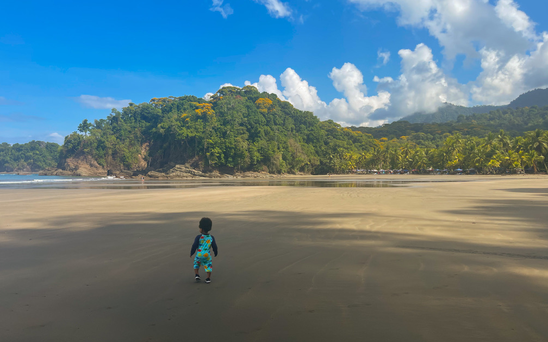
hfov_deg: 66.5
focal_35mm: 28
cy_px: 178
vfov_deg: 44.5
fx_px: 418
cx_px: 275
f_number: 1.6
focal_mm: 5.1
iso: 32
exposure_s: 1/3400
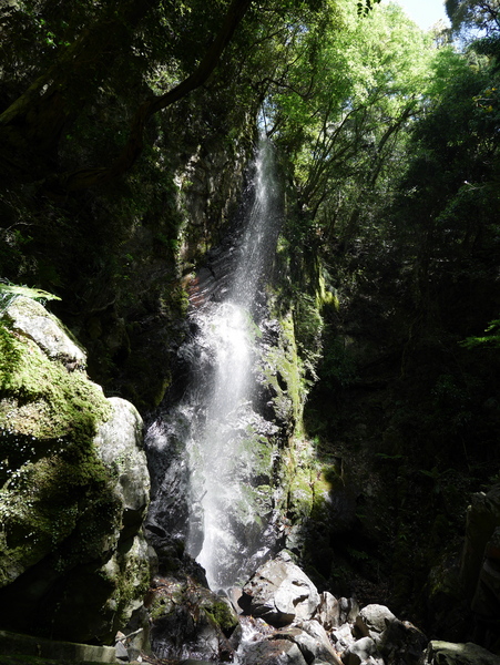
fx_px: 462
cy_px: 332
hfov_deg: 56.9
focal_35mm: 24
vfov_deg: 71.6
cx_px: 250
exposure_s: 1/160
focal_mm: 12
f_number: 4.5
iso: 200
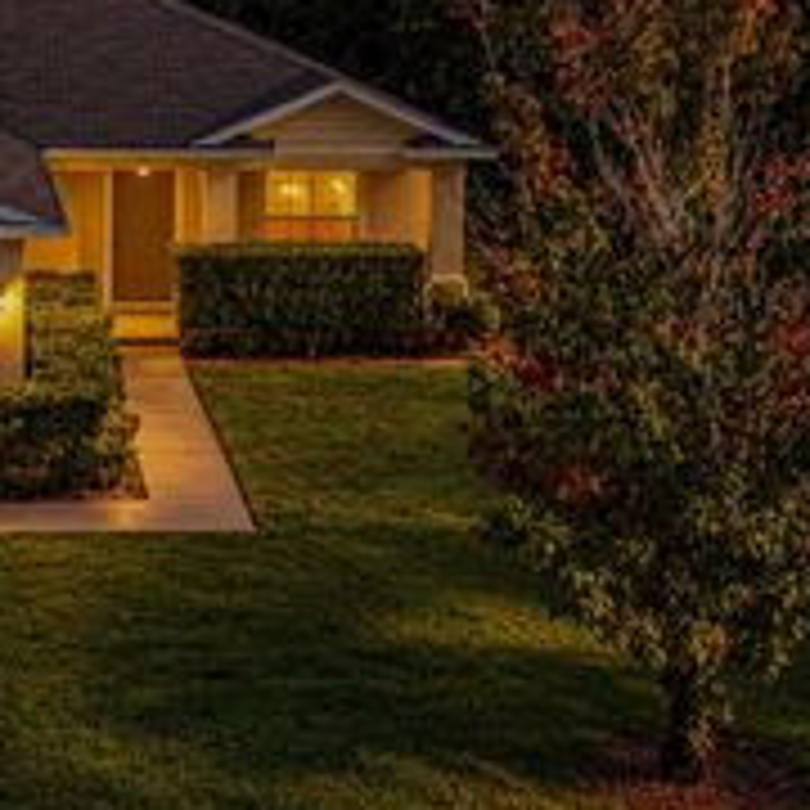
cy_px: 135
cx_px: 81
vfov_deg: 25.5
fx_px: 1747
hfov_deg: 25.3
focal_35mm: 66
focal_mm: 10.26
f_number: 5.6
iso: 100
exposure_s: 1/320
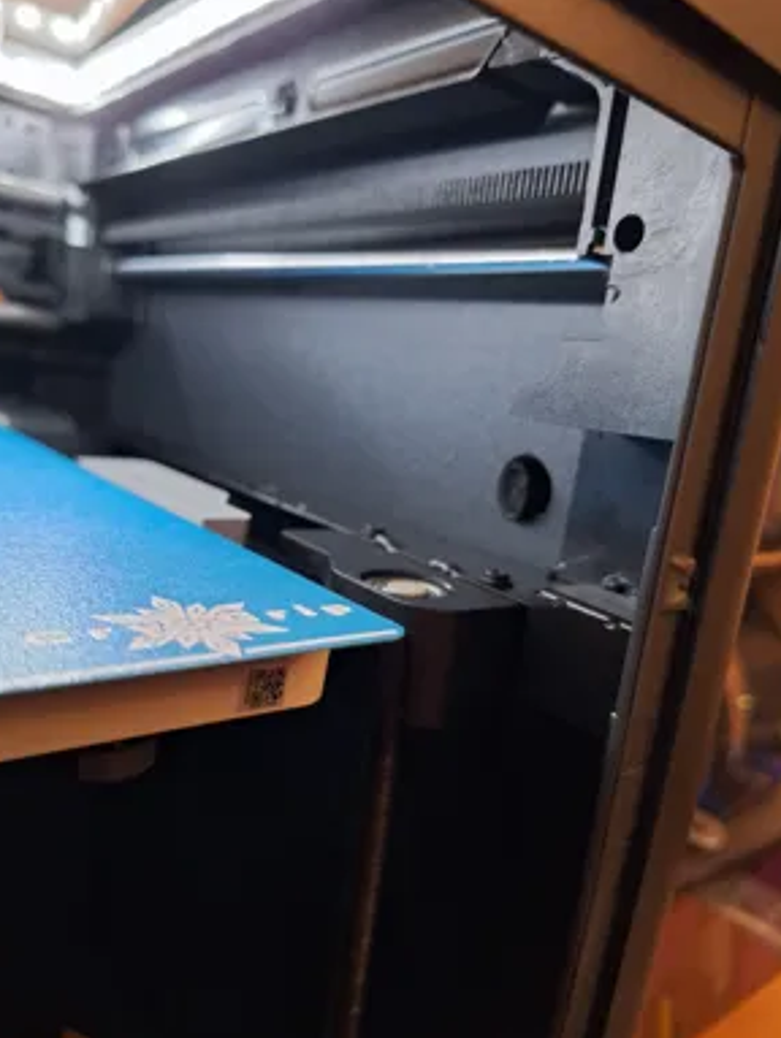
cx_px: 388
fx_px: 721
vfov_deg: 71.5
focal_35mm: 24
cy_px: 534
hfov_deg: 56.9
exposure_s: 1/20
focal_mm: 5.54
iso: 640
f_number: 1.8
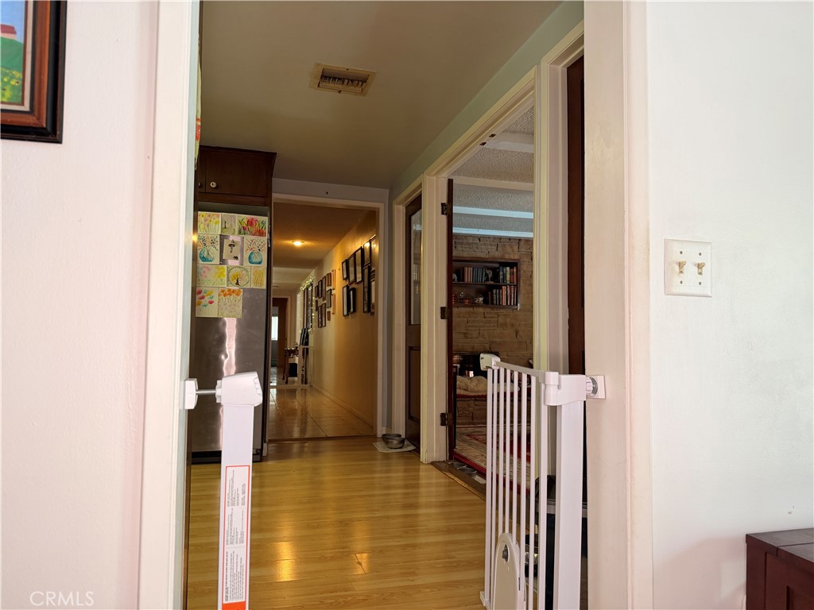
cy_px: 305
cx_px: 407
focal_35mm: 24
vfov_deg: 56.8
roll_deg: +0.0
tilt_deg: +2.9
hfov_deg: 71.6
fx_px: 564
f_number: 1.78
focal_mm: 6.76
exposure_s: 1/118
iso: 160
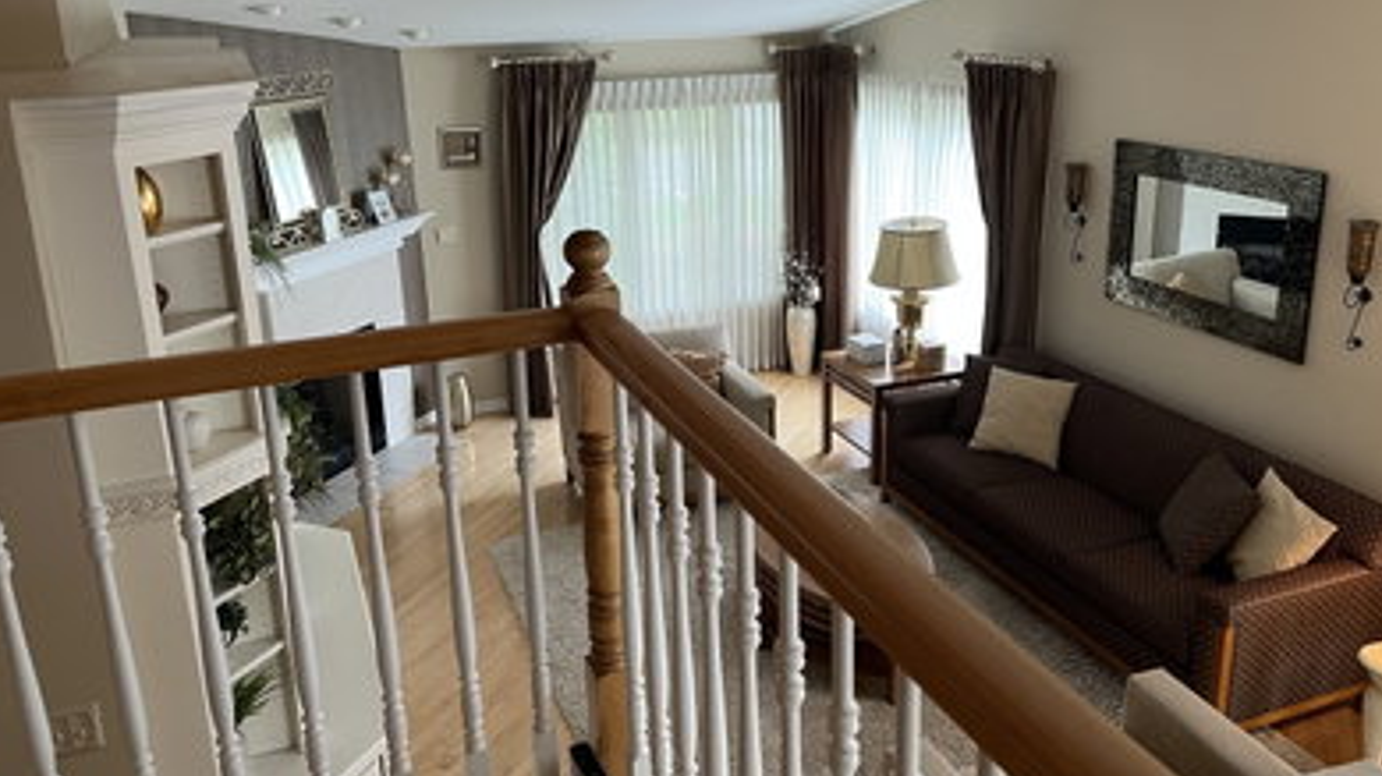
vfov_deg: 37.6
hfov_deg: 62.5
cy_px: 308
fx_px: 1136
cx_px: 749
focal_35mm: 31
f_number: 1.6
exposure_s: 1/60
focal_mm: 5.1
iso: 160
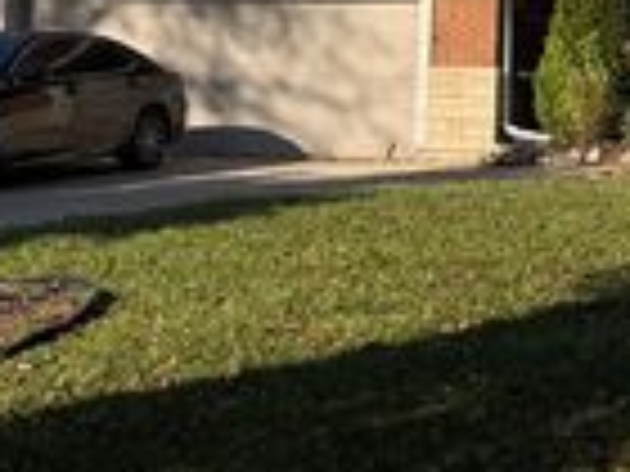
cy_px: -92
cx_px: 850
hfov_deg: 20.5
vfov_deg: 16.5
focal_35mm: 86
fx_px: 1565
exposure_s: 1/4975
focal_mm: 6.76
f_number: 1.78
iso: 80
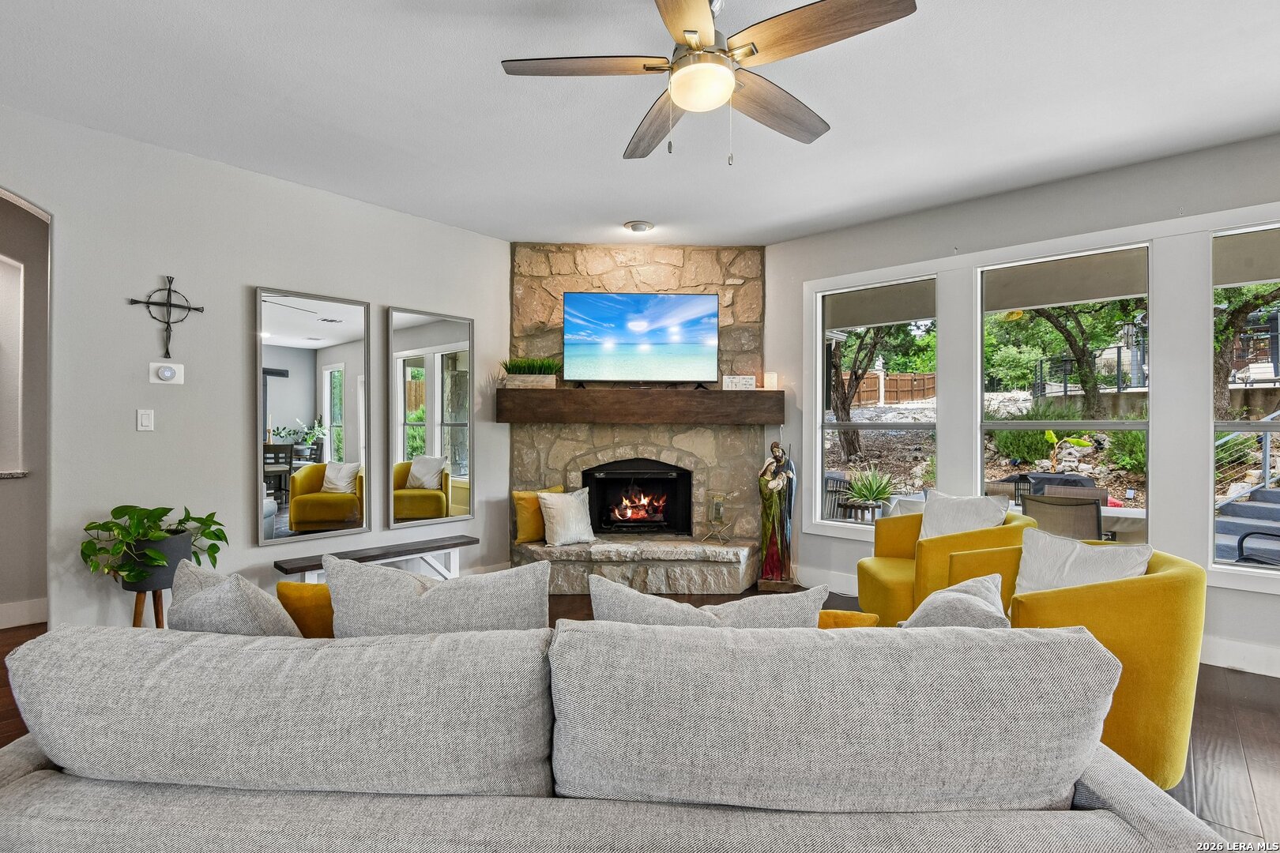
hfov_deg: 96.7
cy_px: 426
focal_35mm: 16
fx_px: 569
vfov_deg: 73.7
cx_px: 640
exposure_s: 1/15
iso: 1100
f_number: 8
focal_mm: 16
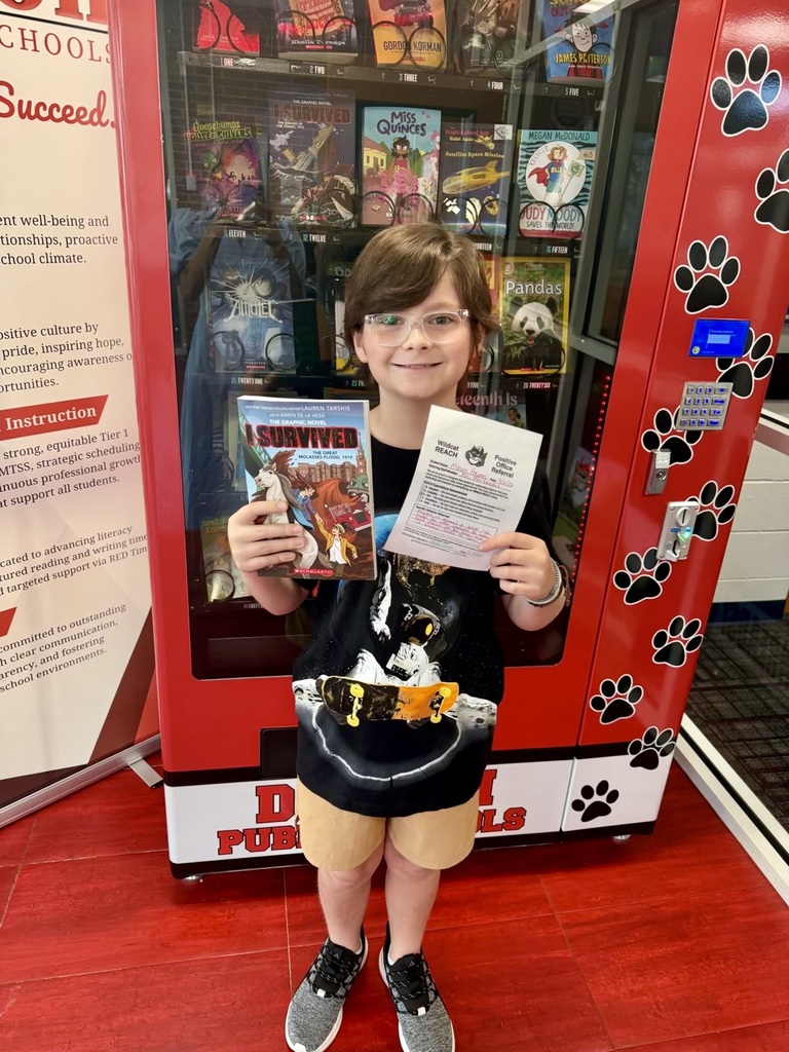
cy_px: 526
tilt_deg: -23.8
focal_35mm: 24
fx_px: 729
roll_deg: -3.4
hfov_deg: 56.8
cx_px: 394
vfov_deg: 71.6
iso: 200
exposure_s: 1/89
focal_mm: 6.76
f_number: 1.78
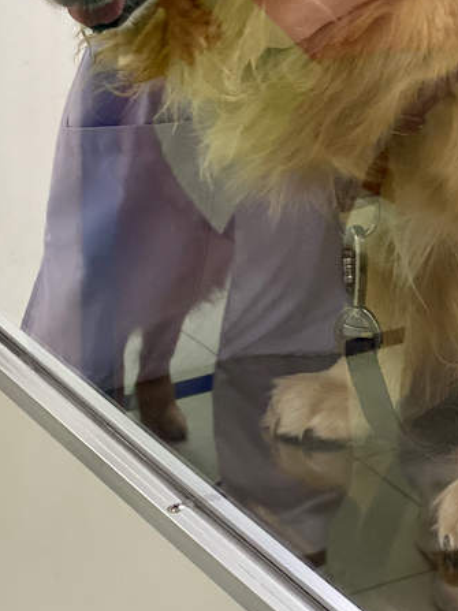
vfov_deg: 15.4
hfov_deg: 11.9
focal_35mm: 124
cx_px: 313
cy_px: -87
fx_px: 2189
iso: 125
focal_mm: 6
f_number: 2
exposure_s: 1/100
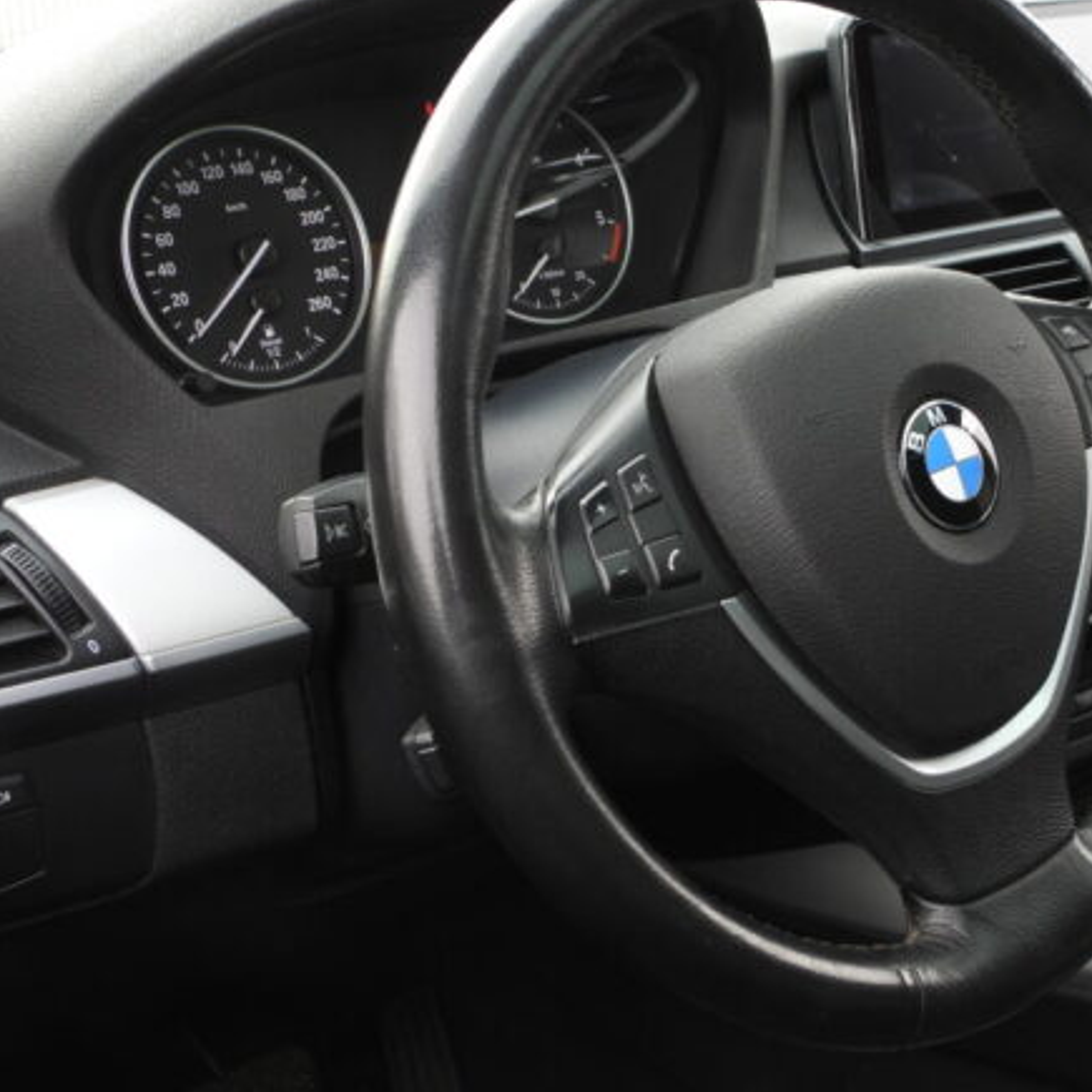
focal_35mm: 55
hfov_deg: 30.6
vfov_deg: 31.1
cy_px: 477
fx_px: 1963
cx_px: 806
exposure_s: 1/100
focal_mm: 6.8
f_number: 3.2
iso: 100
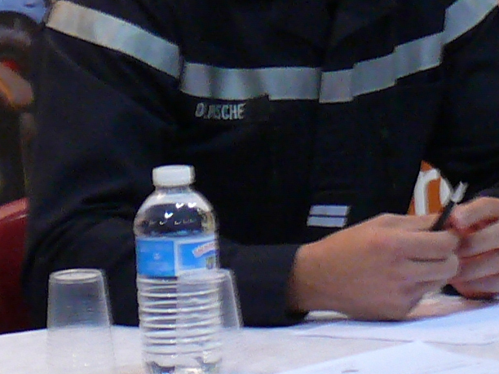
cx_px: 447
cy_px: -34
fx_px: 4555
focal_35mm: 316
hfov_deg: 6.3
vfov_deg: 4.7
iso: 200
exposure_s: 1/15
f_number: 3.2
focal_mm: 11.2
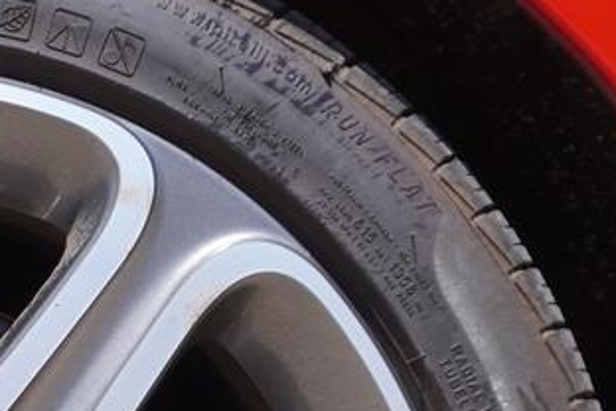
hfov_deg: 16.5
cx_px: -182
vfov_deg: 11.2
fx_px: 2003
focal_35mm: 117
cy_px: 632
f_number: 5
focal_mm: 19
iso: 100
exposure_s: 1/250
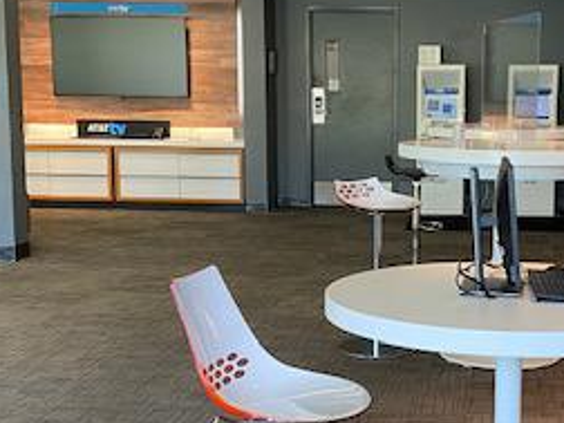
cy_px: 253
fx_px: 1075
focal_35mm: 66
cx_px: 421
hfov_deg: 29.0
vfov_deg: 22.2
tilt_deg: -8.1
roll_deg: -0.7
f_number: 1.8
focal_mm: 4.25
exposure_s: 1/60
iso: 100
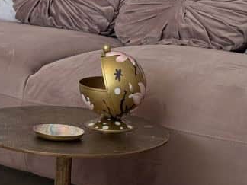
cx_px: -30
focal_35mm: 148
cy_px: 55
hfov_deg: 13.1
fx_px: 1056
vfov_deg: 10.0
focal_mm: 6.8
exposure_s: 1/145
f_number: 1.8
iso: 80
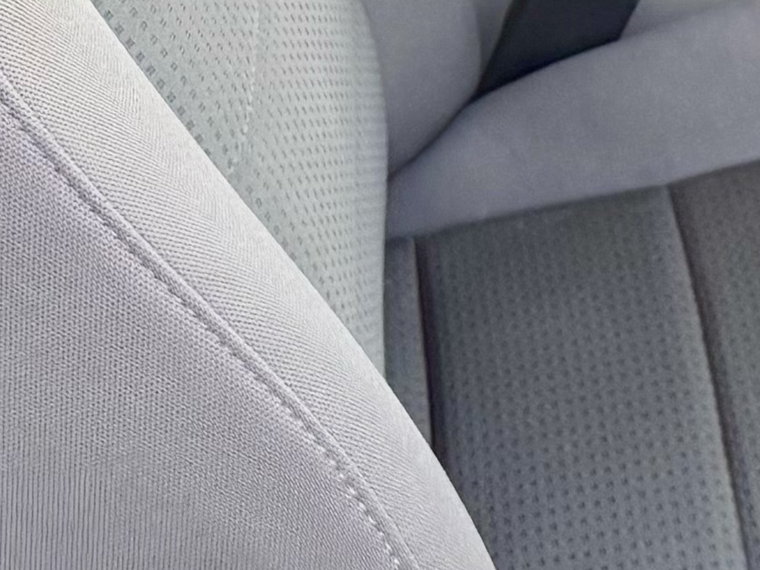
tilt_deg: -28.4
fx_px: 3226
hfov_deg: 13.4
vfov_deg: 9.8
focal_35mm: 147
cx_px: 470
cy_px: -255
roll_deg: -0.8
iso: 200
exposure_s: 1/85
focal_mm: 6.76
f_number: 1.78
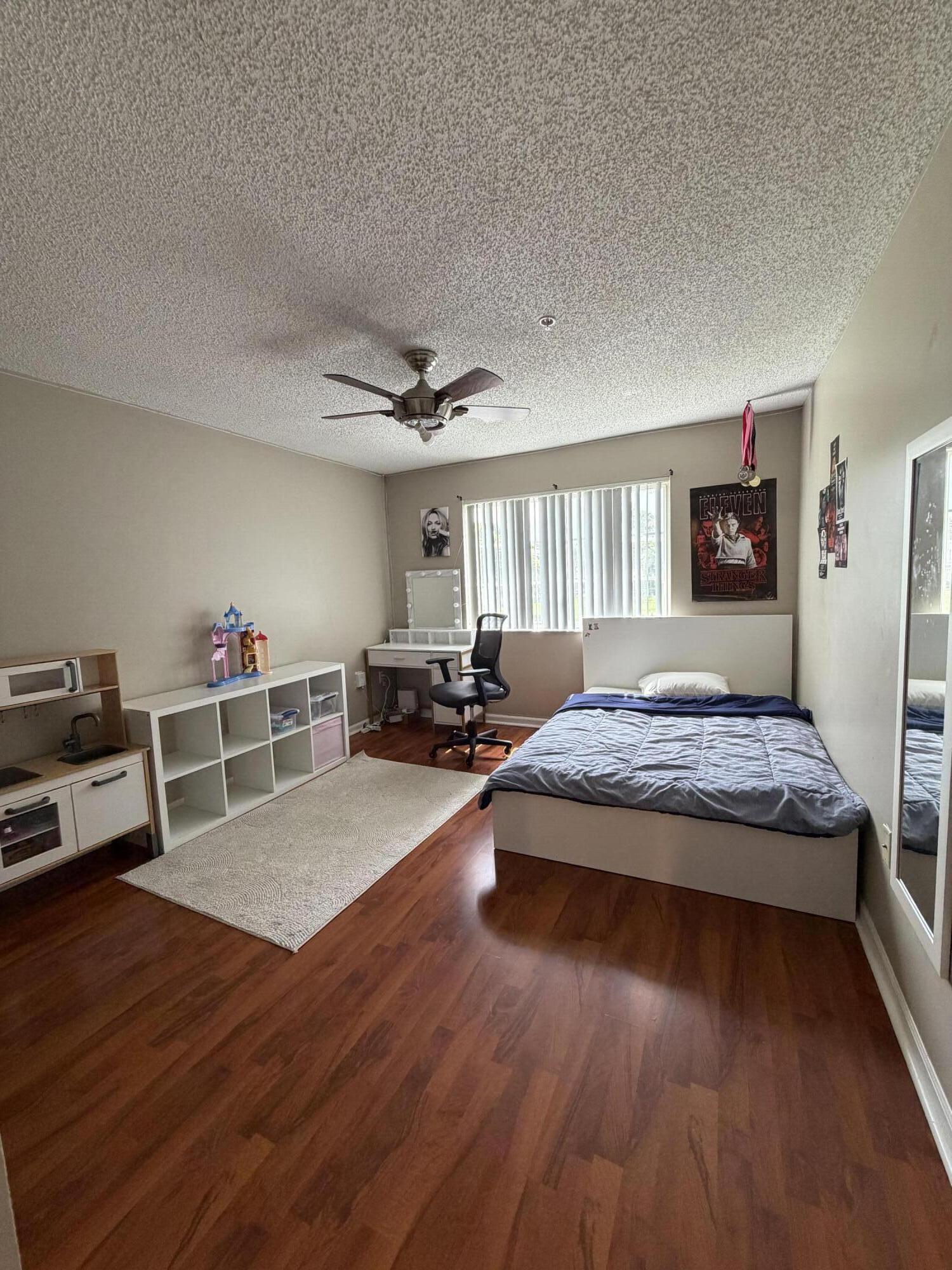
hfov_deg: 85.7
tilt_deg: -5.7
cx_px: 476
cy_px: 635
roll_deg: +2.4
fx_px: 513
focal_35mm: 14
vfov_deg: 102.1
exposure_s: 1/120
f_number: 2.2
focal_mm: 2.22
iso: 250
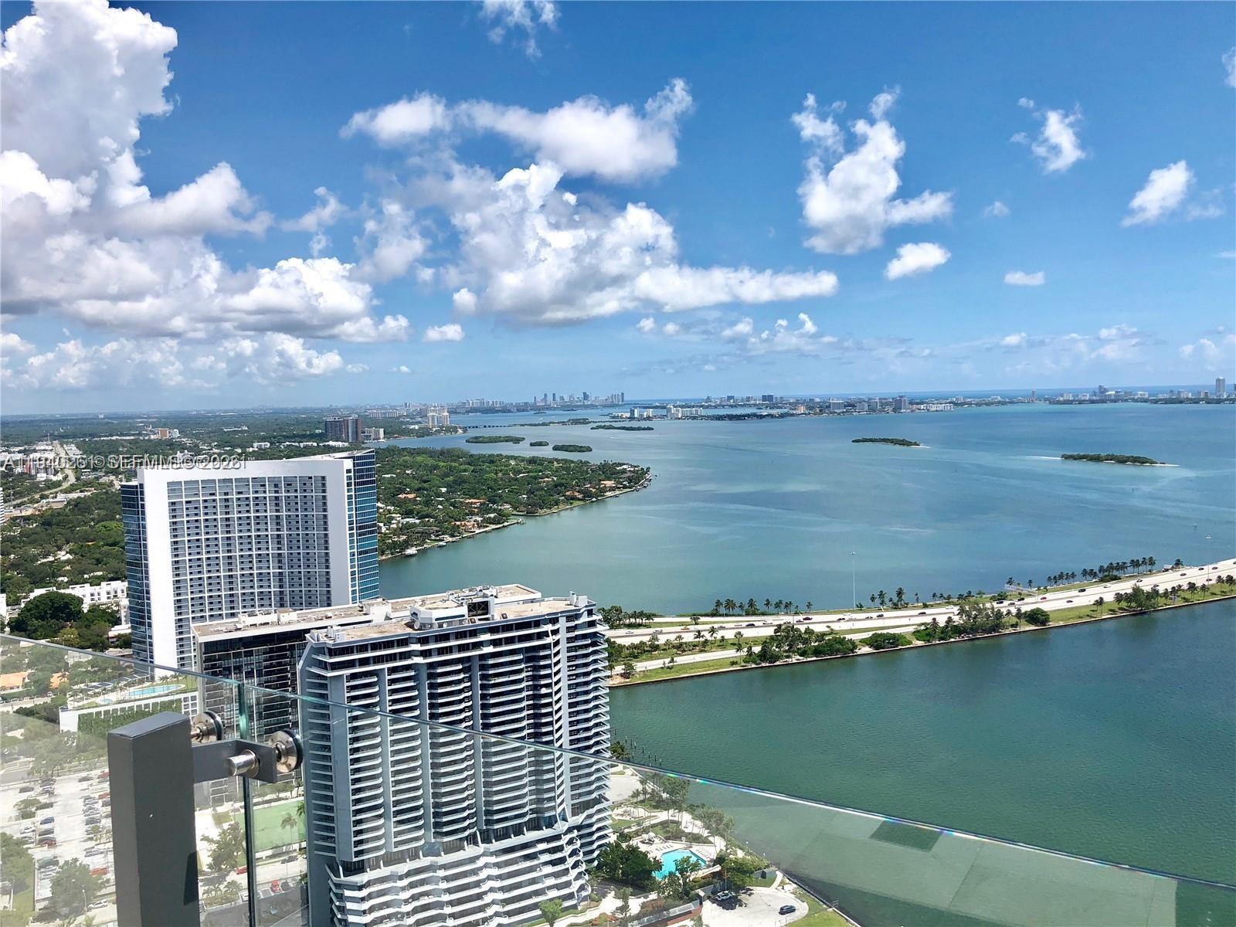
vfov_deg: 49.7
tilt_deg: -4.3
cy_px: 464
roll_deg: +1.6
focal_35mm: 28
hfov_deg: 63.4
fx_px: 1000
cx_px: 618
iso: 25
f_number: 1.8
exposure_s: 1/3436
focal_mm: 4
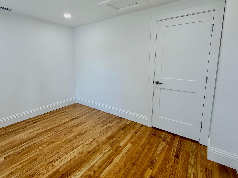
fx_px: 124
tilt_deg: -8.6
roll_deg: +0.4
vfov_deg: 71.2
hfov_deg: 87.4
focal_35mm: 18
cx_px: 105
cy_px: 76
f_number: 2.2
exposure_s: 1/120
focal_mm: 2.22
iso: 100
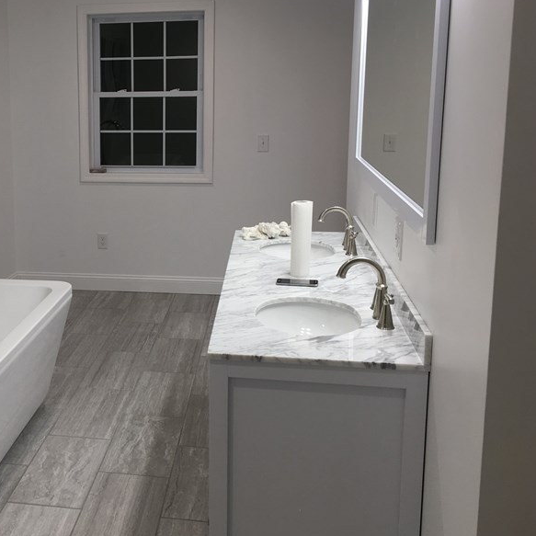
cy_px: 230
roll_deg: +0.8
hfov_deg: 36.3
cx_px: 106
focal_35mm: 45
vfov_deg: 37.5
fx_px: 788
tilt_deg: -10.5
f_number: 2.2
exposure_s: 1/40
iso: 25
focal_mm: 4.15
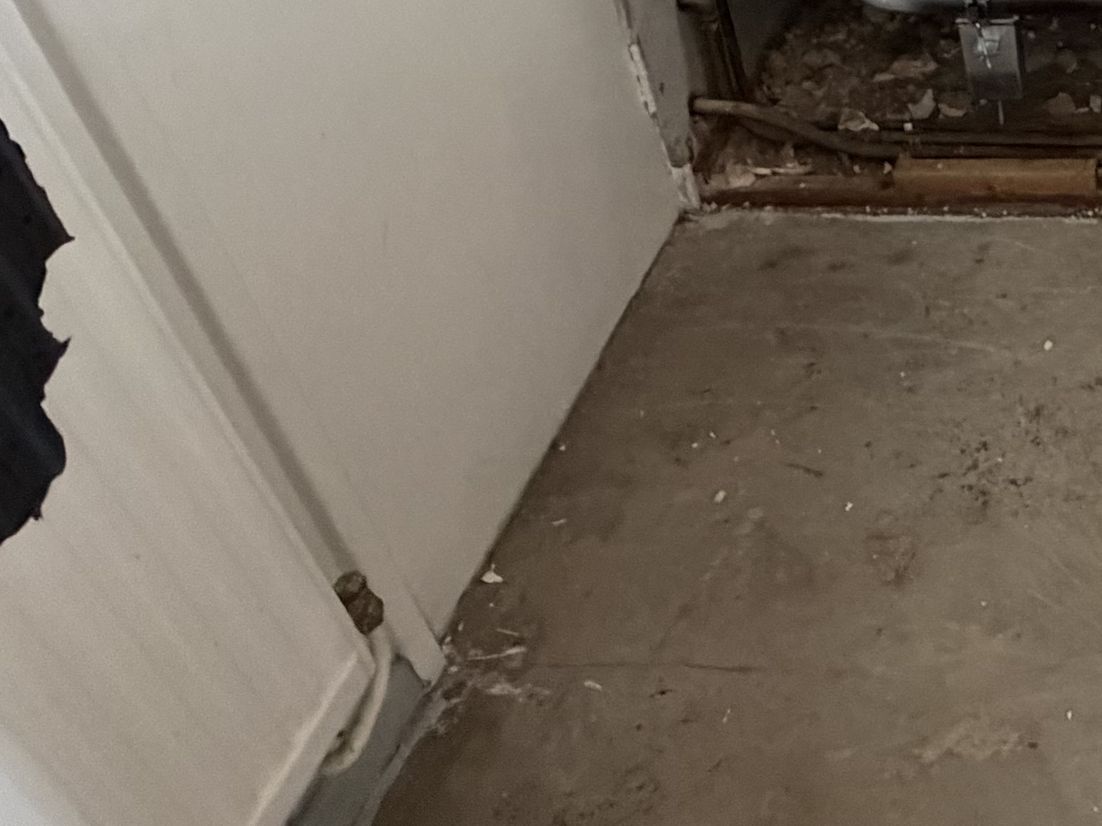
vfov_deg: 29.9
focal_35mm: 44
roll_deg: +0.1
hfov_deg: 34.7
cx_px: 1305
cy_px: -55
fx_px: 1401
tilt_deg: -30.2
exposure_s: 1/60
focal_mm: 2.22
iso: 800
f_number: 2.2
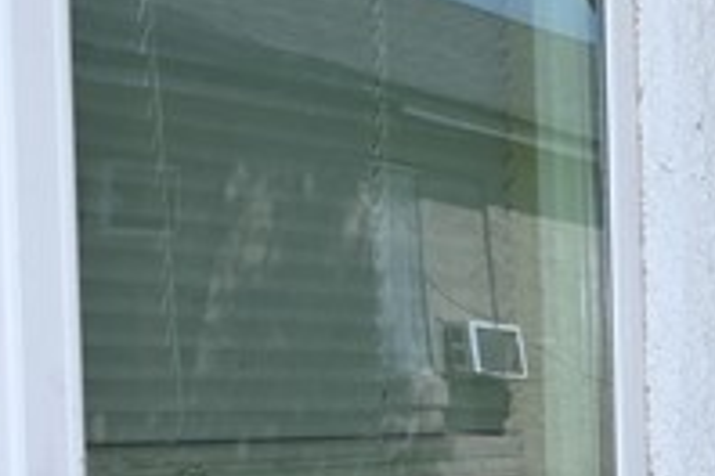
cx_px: 1737
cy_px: 469
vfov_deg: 11.4
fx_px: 2365
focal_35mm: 119
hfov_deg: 12.9
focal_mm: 14.5
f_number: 9
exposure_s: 1/200
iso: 100
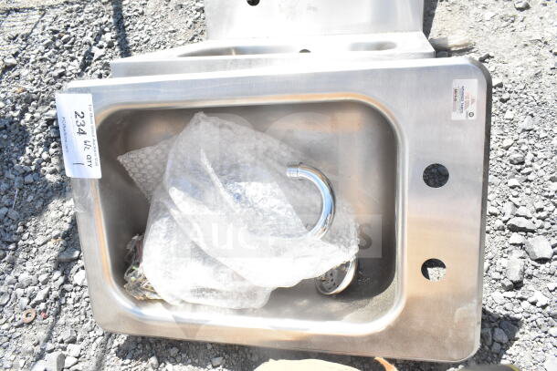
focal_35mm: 30
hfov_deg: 61.9
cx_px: 278
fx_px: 464
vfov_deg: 43.6
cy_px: 186
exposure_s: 1/800
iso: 1600
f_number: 11
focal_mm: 20
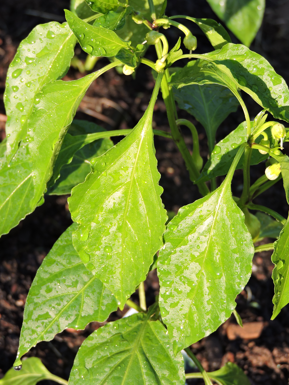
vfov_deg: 18.7
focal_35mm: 105
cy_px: 192
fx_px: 1169
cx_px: 144
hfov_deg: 14.1
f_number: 4.2
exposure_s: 1/125
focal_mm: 18.7
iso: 100
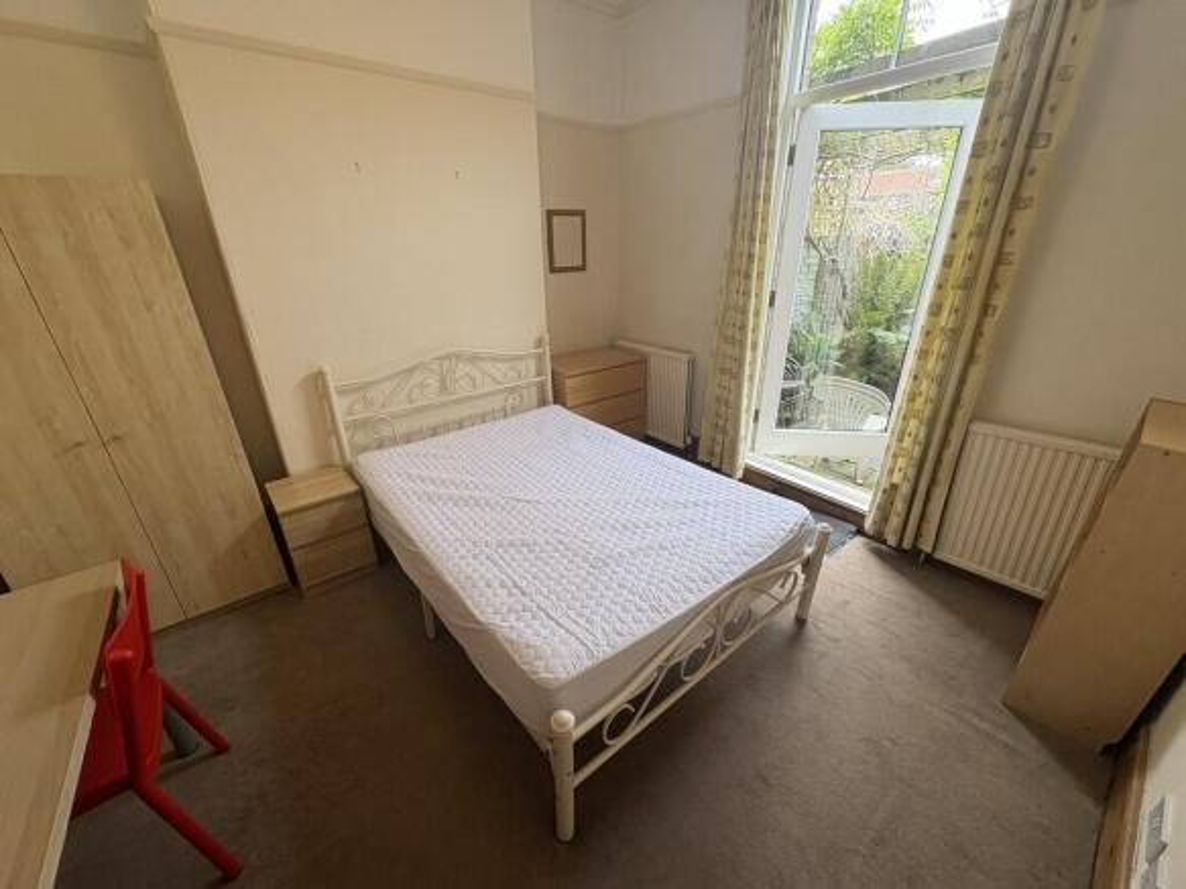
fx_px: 480
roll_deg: +1.3
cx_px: 593
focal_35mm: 14
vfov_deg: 85.7
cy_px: 444
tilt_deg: -23.3
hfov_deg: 102.1
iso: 64
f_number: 2.2
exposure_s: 1/100
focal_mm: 2.22
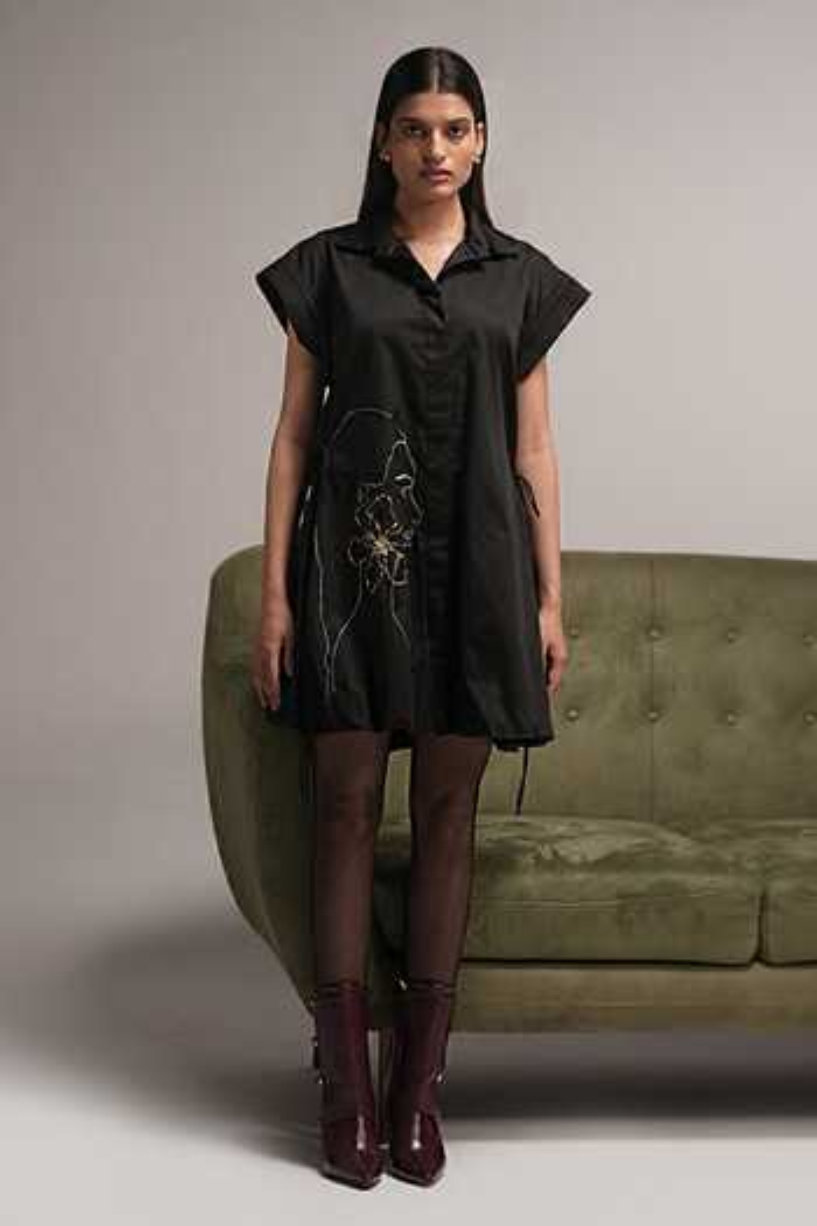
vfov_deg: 33.8
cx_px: 408
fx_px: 2015
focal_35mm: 59
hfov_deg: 22.9
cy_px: 613
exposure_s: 1/160
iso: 1000
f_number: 4.5
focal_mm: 59.2
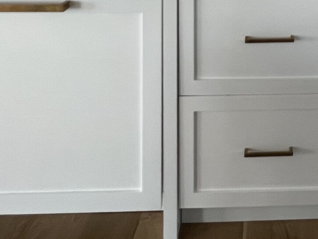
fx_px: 395
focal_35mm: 43
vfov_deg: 24.5
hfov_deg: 40.8
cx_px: 281
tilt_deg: -2.1
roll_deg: -0.4
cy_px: -135
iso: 160
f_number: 1.8
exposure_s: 1/99
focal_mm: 1.57
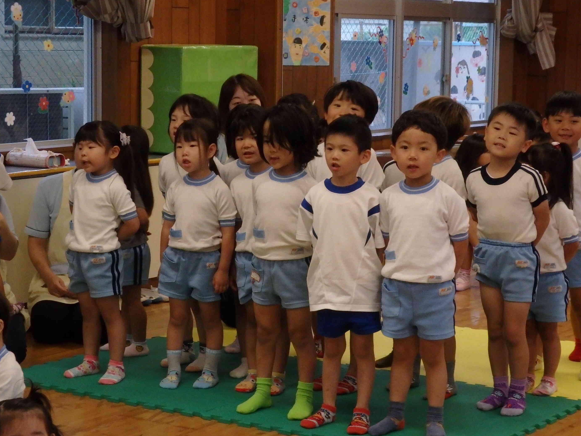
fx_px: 1410
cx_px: 295
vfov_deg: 17.6
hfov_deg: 23.3
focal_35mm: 84
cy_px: 223
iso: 800
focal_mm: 13.1
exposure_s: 1/40
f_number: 4.5
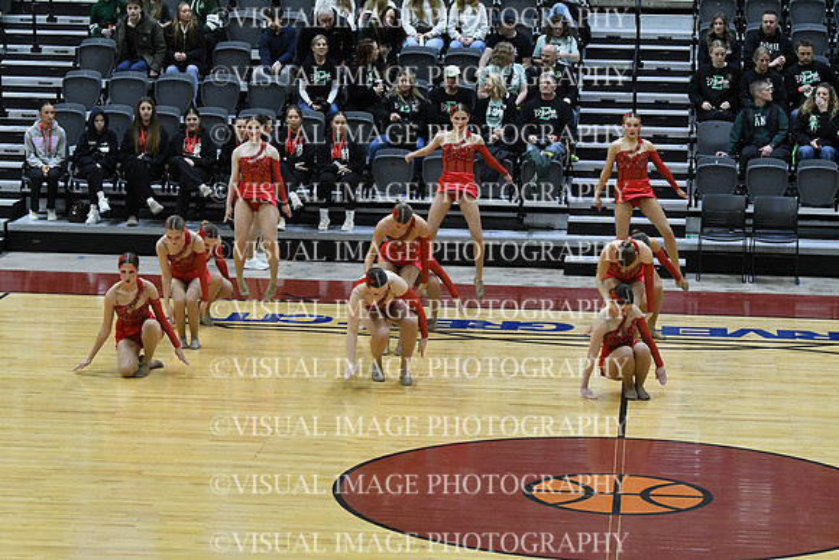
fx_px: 2727
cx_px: 420
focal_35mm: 117
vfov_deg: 11.7
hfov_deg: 17.5
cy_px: 280
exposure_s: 1/500
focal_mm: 78
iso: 5000
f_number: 4
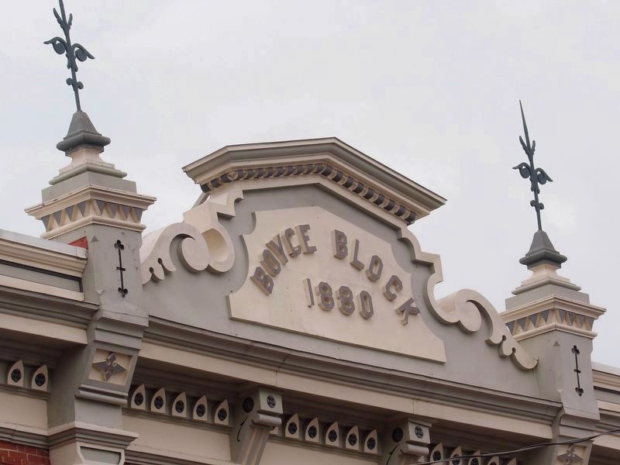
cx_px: 310
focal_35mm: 222
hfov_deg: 8.9
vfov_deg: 6.7
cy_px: 232
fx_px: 3976
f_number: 8
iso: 100
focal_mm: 39.8
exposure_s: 1/109
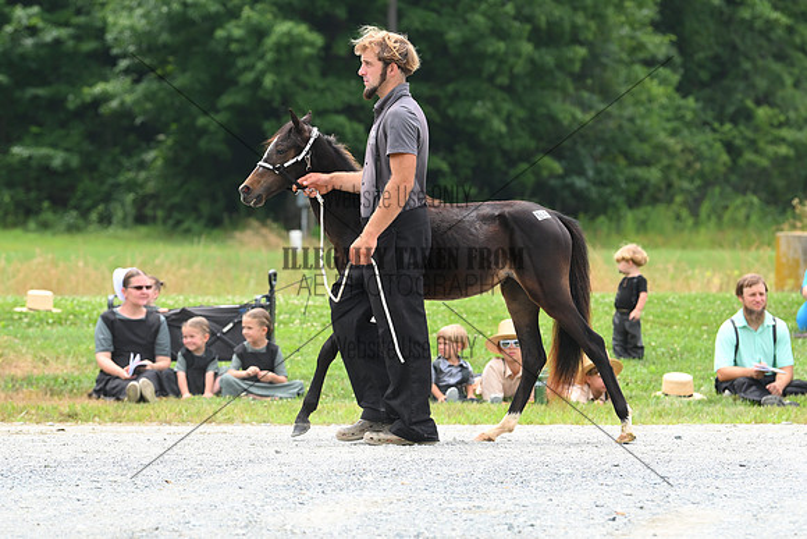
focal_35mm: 217
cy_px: 270
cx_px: 404
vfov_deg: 6.3
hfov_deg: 9.5
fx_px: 4865
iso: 250
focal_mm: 145
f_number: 4.5
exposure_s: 1/886
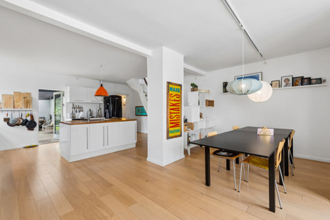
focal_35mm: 16
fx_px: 147
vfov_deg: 73.7
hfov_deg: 96.7
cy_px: 110
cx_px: 165
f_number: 10
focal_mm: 16
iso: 200
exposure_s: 1/15
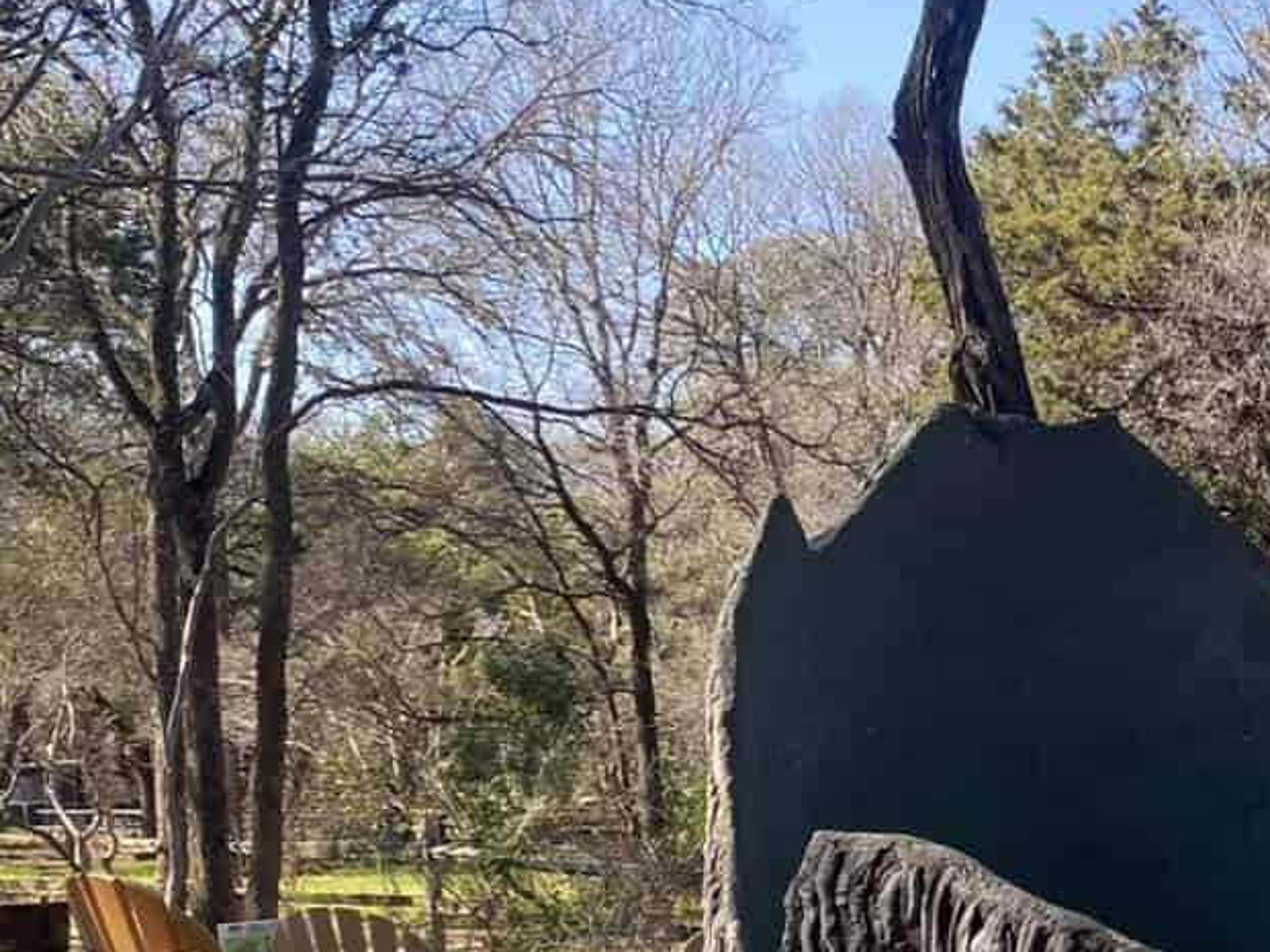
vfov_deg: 21.4
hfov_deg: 27.7
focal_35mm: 67
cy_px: 874
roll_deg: +1.7
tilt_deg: -4.1
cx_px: 1194
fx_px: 2459
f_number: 1.8
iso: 32
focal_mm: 4.25
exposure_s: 1/531
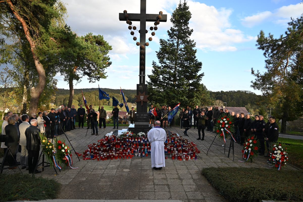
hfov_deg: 73.7
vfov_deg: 53.2
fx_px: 202
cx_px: 152
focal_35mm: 24
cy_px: 101
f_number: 5.6
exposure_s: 1/250
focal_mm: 24
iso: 200
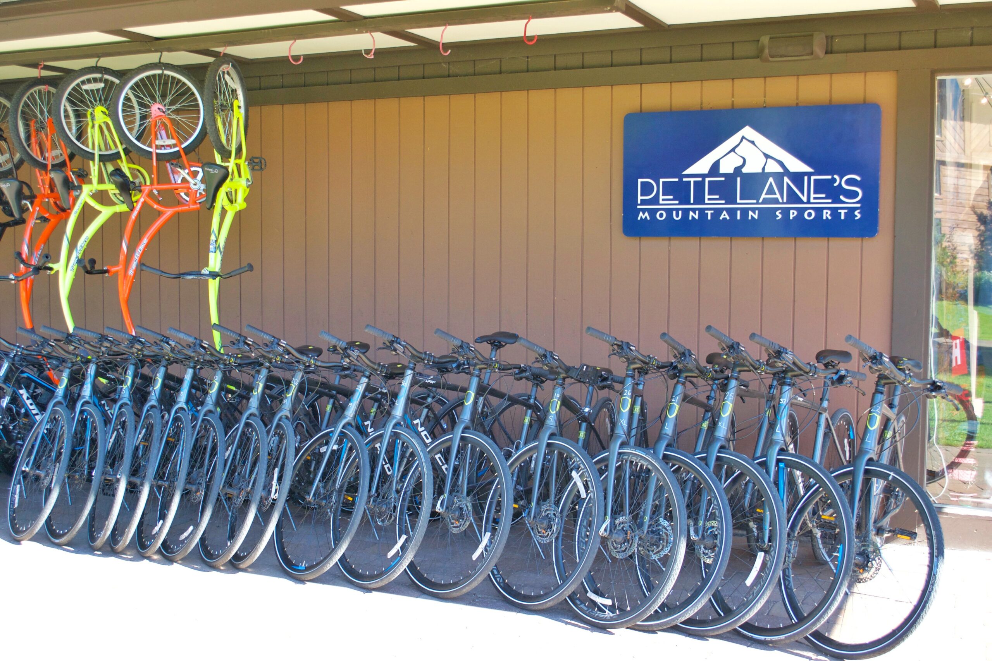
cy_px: 330
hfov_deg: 49.6
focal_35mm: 39
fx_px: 1075
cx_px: 496
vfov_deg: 34.2
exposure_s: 1/125
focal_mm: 26
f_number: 5.6
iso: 360
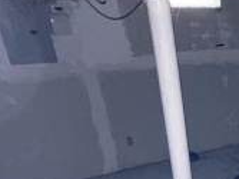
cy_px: 203
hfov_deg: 29.2
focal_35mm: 56
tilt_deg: -26.7
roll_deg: -0.9
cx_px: 293
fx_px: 386
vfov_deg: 24.1
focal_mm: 2.22
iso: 640
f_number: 2.2
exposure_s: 1/16
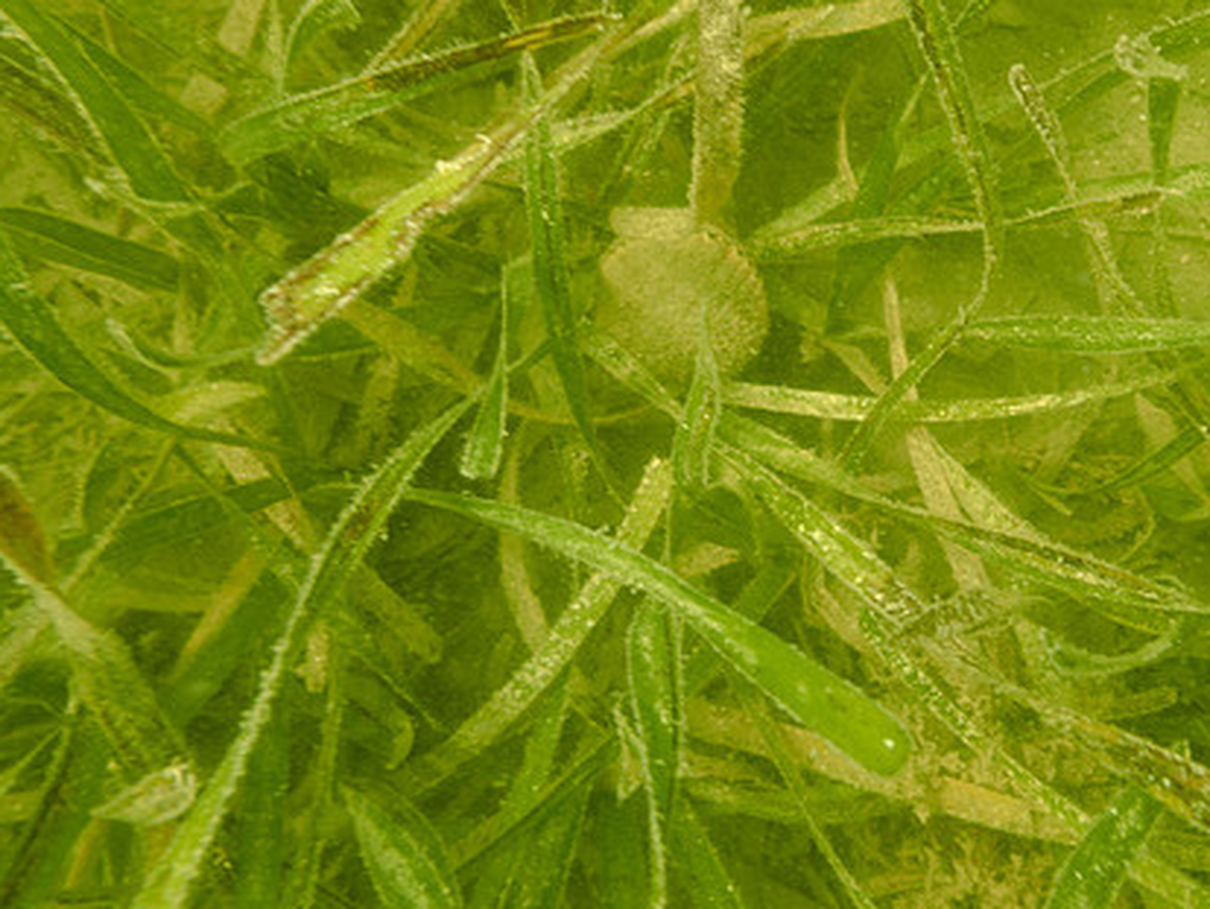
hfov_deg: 52.0
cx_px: 766
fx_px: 1224
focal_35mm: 35
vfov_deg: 40.1
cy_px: 282
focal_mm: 4.5
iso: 100
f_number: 2.8
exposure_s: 1/160
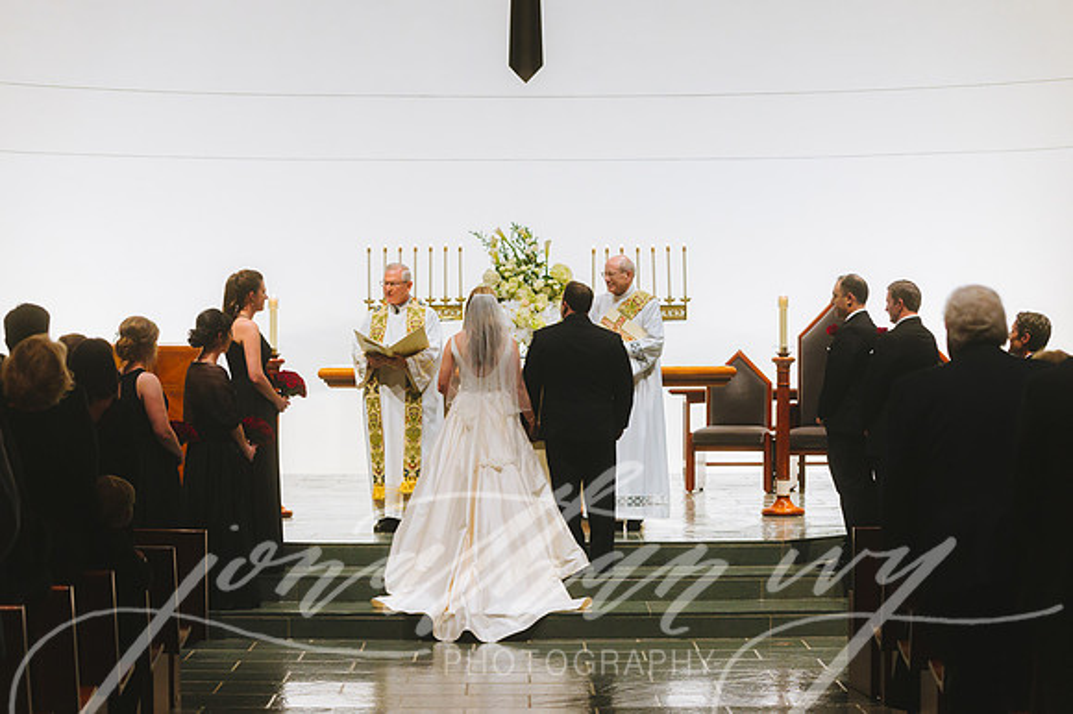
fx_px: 2830
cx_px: 536
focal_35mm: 95
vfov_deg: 14.4
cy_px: 357
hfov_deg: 21.5
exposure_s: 1/320
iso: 4000
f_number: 2.8
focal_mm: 95
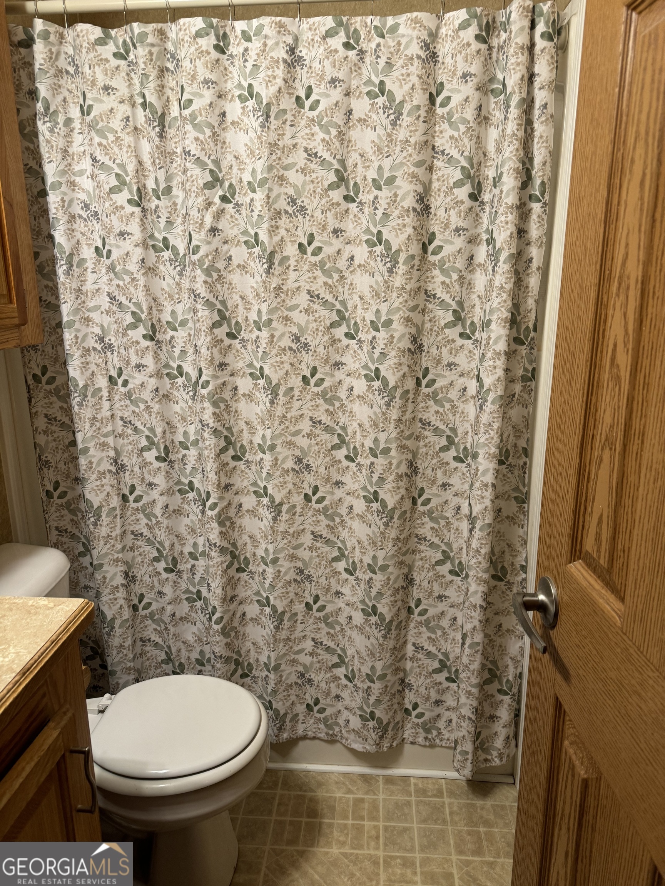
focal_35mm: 24
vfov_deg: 71.6
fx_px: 615
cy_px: 443
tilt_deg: -13.4
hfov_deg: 56.8
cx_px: 332
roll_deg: +0.7
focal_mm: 6.86
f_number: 1.78
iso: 160
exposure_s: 1/60
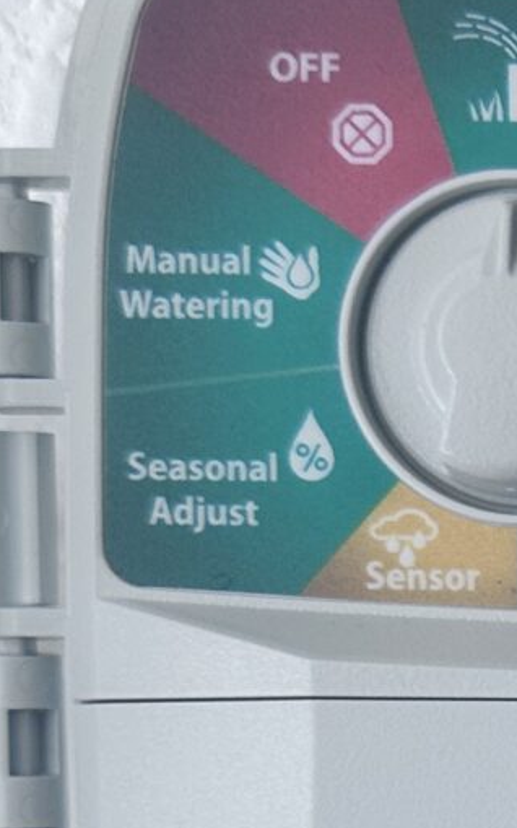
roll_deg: -1.0
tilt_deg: -3.4
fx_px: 2886
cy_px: 891
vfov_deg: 15.9
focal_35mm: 128
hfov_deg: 9.2
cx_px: 1245
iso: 80
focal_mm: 6.86
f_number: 1.78
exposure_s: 1/344
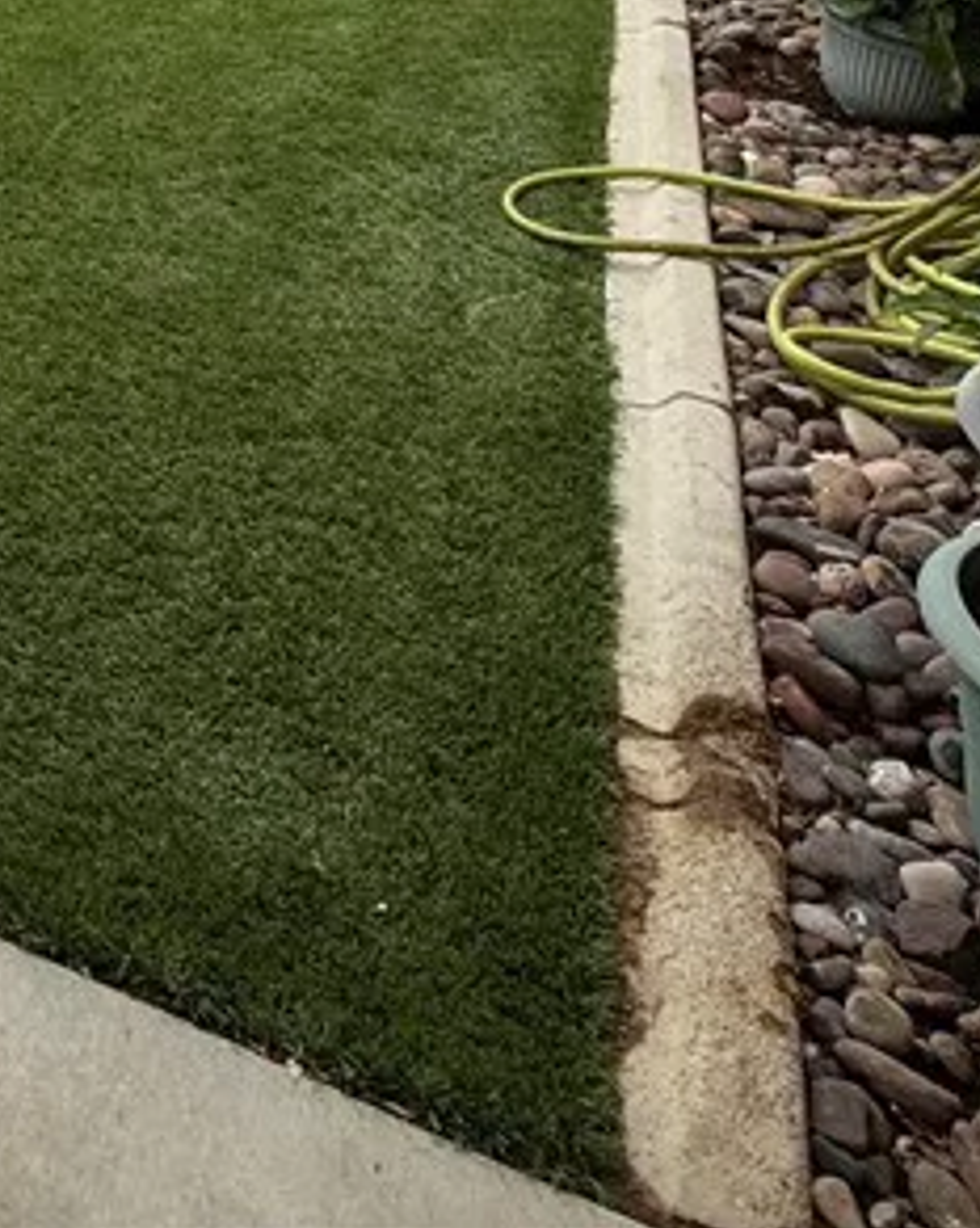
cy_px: -378
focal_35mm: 48
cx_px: -307
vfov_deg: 30.4
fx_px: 1743
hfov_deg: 26.5
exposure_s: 1/1795
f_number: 2.2
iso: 50
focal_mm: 2.22
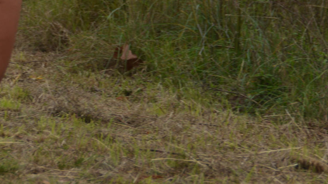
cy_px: -210
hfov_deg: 7.2
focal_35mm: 298
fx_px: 2591
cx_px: 48
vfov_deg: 4.0
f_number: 5.6
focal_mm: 70
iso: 200
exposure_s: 1/500
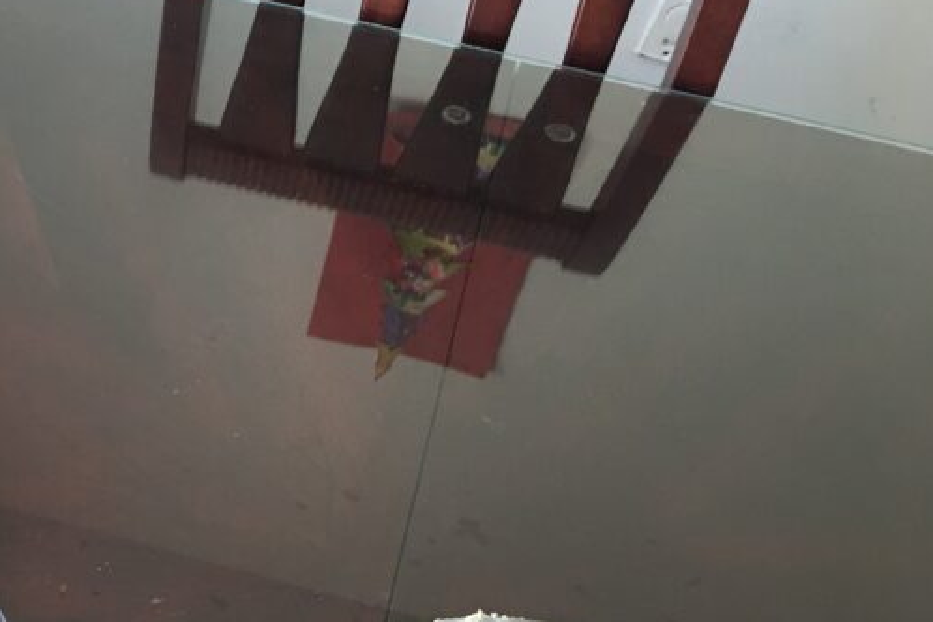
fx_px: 1607
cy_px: 667
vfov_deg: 20.9
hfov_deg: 30.1
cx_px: -4
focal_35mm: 62
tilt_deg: -50.1
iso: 50
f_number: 2.2
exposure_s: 1/15
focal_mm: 4.15
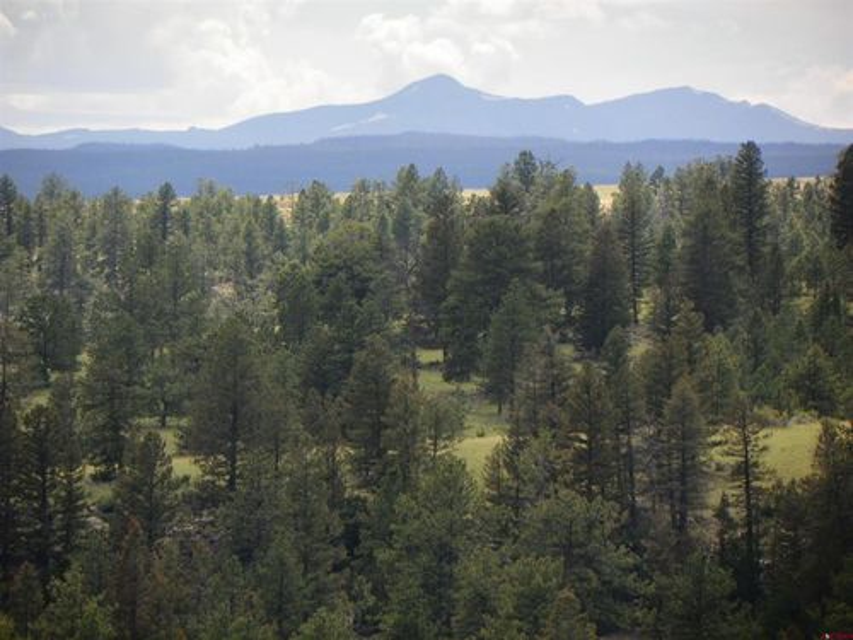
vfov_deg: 3.2
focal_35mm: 461
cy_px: 320
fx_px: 11360
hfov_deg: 4.3
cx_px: 426
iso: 64
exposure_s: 1/250
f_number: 5
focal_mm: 82.1
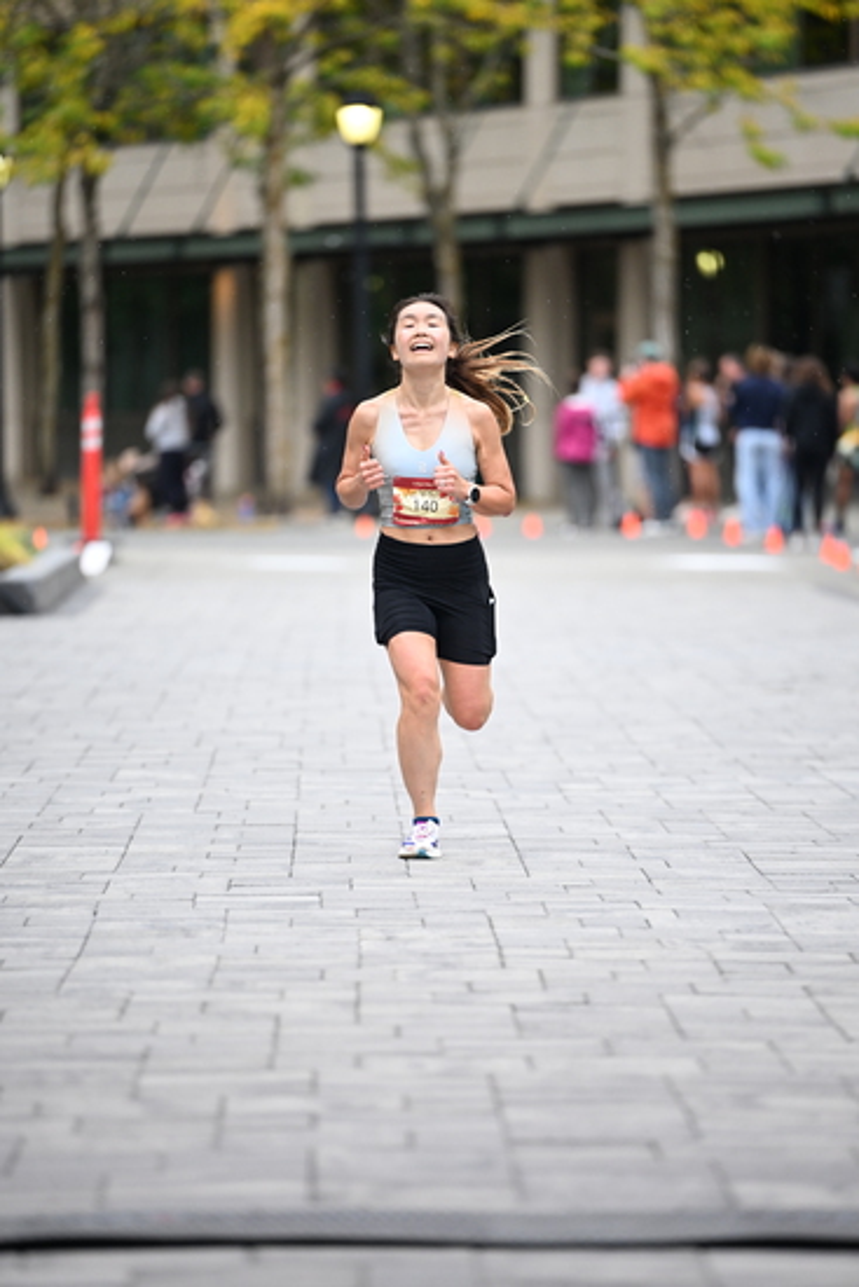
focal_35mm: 200
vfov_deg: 10.3
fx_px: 7153
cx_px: 430
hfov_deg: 6.9
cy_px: 644
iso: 1250
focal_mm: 200
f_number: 2.8
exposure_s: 1/1250
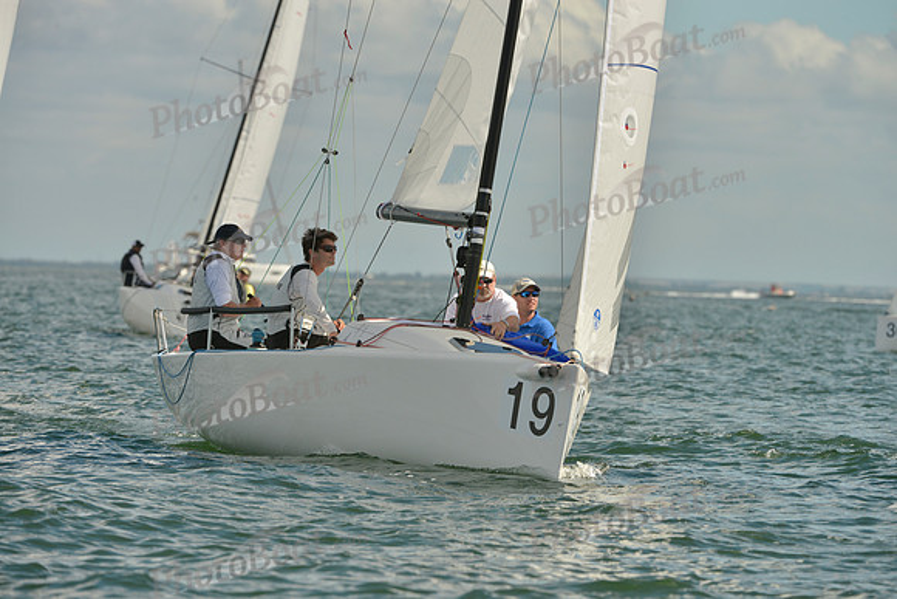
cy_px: 300
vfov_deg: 4.2
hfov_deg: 6.2
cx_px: 448
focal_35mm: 330
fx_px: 8224
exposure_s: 1/1000
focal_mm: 330
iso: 280
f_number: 9
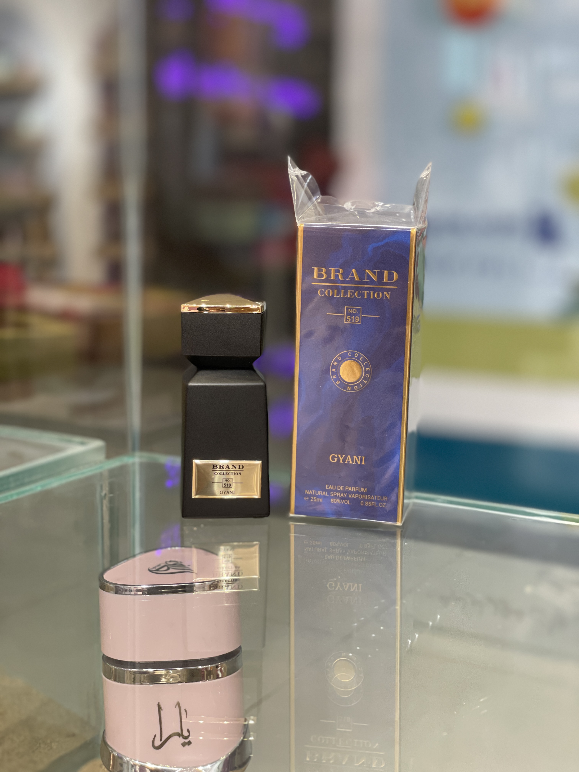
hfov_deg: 28.0
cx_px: 290
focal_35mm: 52
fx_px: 1160
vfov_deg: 36.8
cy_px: 386
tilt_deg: -8.8
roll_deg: -0.6
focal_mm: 6
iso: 200
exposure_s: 1/100
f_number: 2
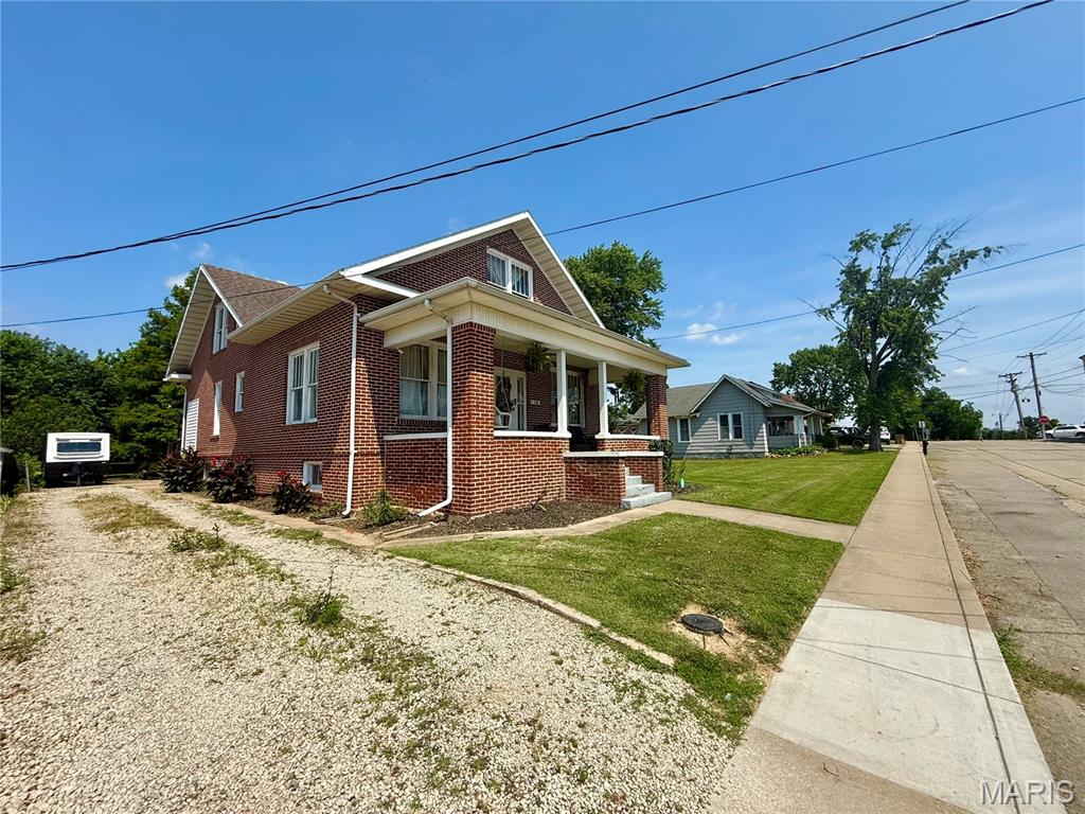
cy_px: 407
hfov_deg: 102.1
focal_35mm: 14
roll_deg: +1.1
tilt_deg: +7.5
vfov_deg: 85.7
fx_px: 439
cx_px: 542
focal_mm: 2.22
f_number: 2.2
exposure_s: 1/2237
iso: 50
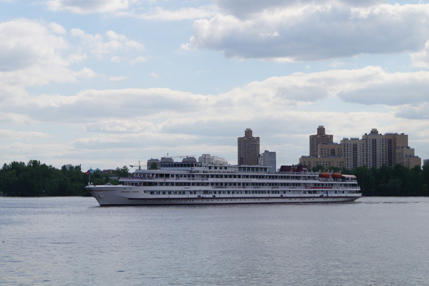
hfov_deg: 24.1
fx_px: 1007
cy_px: 142
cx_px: 211
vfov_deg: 16.1
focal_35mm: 85
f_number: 11
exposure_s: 1/200
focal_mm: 55
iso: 100
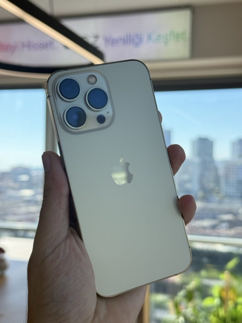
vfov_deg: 39.7
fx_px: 447
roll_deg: -1.3
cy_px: 162
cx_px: 121
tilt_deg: +1.4
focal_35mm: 48
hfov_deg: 30.3
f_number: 1.78
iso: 80
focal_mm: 6.76
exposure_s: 1/1330
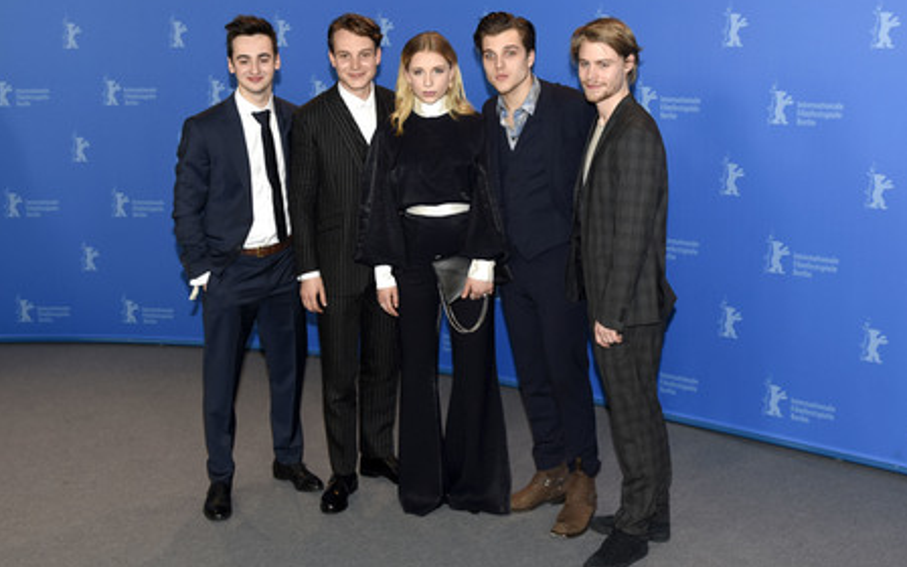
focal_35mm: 40
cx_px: 455
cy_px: 279
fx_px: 989
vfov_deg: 32.0
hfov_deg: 49.3
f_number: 5
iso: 640
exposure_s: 1/250
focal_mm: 26
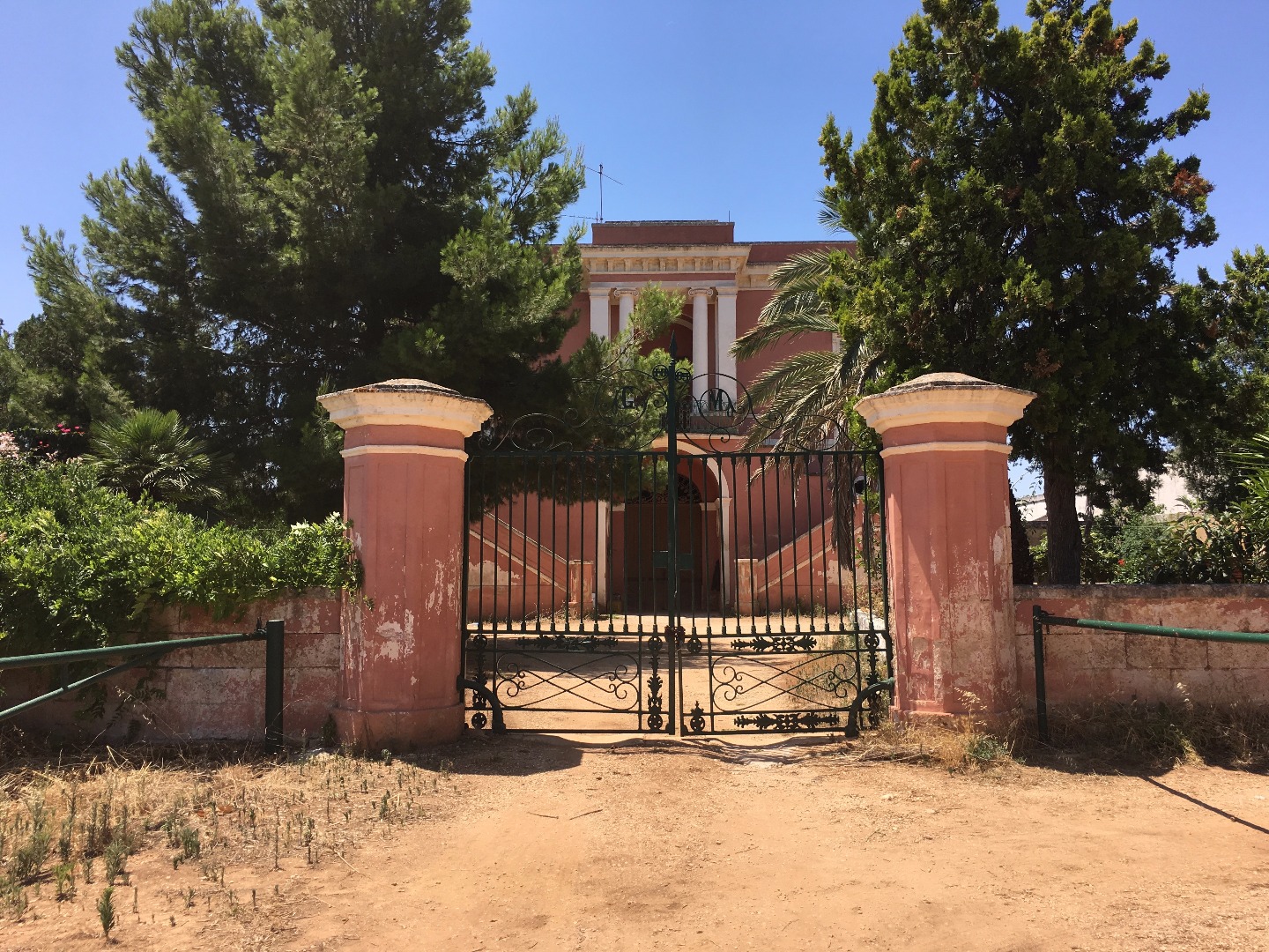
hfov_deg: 61.7
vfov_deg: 48.2
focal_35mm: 29
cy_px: 476
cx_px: 634
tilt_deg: +5.5
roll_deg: -0.3
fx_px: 1063
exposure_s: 1/1261
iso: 25
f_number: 2.2
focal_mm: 4.15
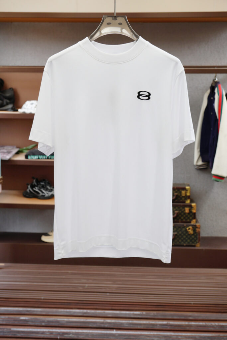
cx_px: 114
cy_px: 170
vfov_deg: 43.6
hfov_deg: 29.9
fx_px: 425
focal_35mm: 45
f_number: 4
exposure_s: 1/250
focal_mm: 30
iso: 320
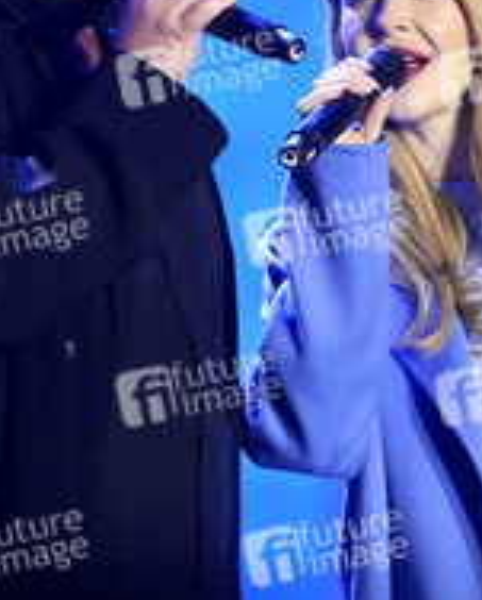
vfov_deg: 1.7
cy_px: 150
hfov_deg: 1.4
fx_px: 19976
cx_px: 241
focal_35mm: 1123
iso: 12800
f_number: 5.6
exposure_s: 1/1000
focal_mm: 500
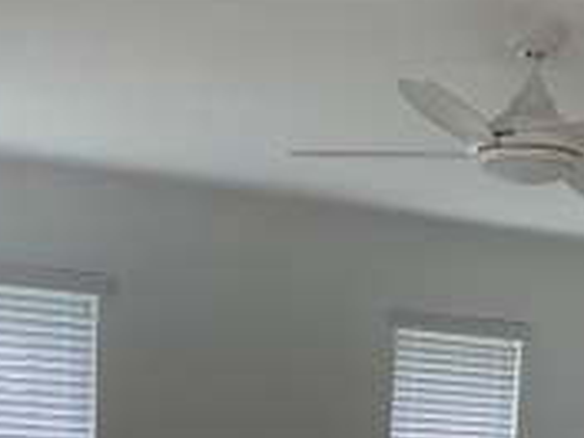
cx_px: 425
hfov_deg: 27.1
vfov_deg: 19.1
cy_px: 574
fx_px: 1198
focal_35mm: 71
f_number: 1.8
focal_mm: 4.25
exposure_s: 1/60
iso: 64
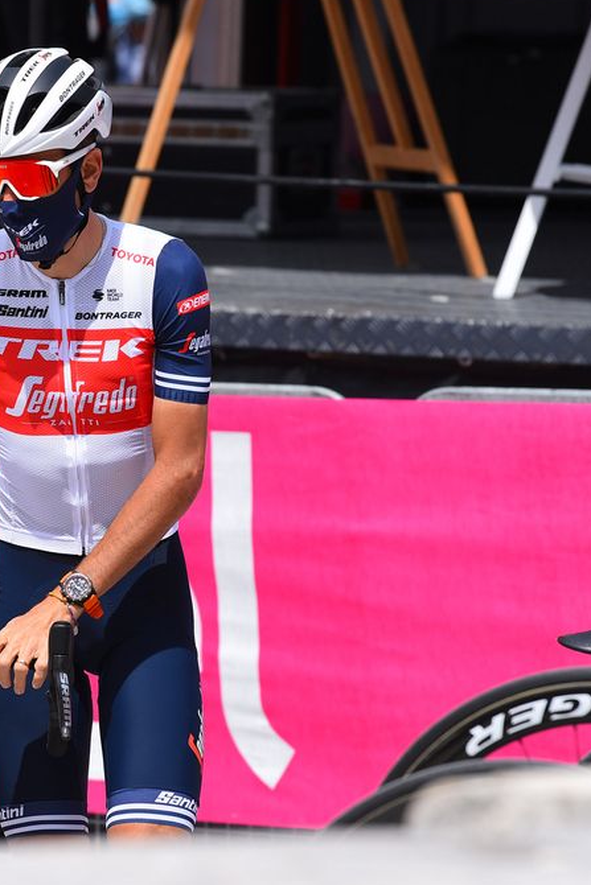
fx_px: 8811
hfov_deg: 3.8
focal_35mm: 358
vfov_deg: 5.8
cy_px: 511
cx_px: -4
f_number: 5
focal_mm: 200
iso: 160
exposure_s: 1/1250
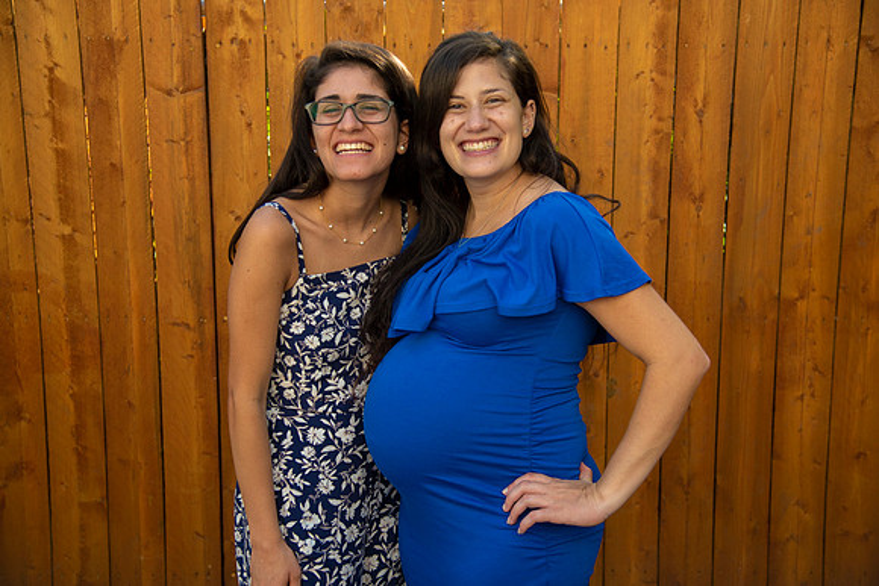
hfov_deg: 41.1
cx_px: 440
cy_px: 293
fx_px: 1172
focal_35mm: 48
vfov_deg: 28.1
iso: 125
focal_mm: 48
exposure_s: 1/320
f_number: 4
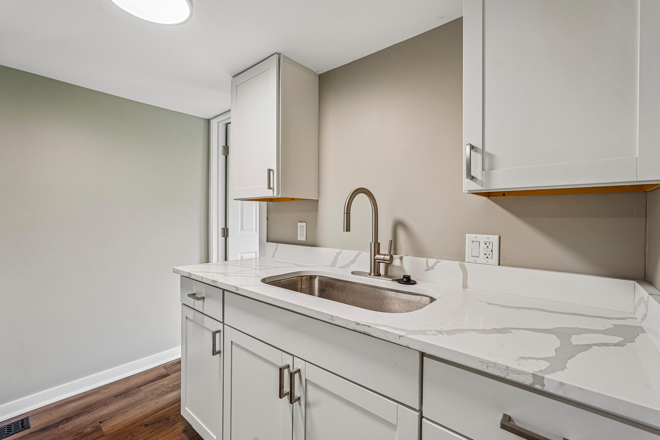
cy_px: 220
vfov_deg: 73.7
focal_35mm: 16
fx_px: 293
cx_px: 330
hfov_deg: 96.7
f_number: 8
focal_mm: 16
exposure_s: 1/25
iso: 400
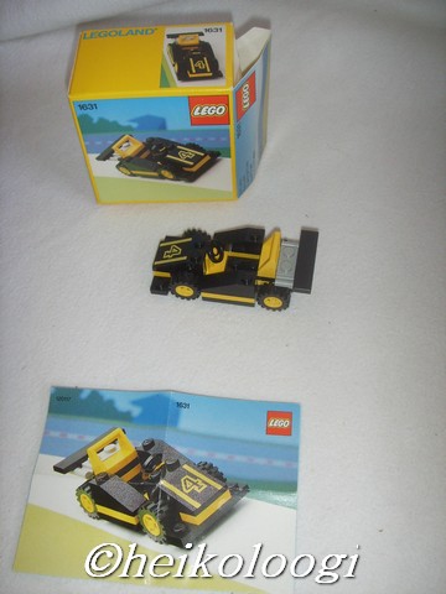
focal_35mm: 39
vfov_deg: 47.9
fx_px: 670
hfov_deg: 36.8
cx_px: 223
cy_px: 297
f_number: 3.5
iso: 100
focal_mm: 6.6
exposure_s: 1/45
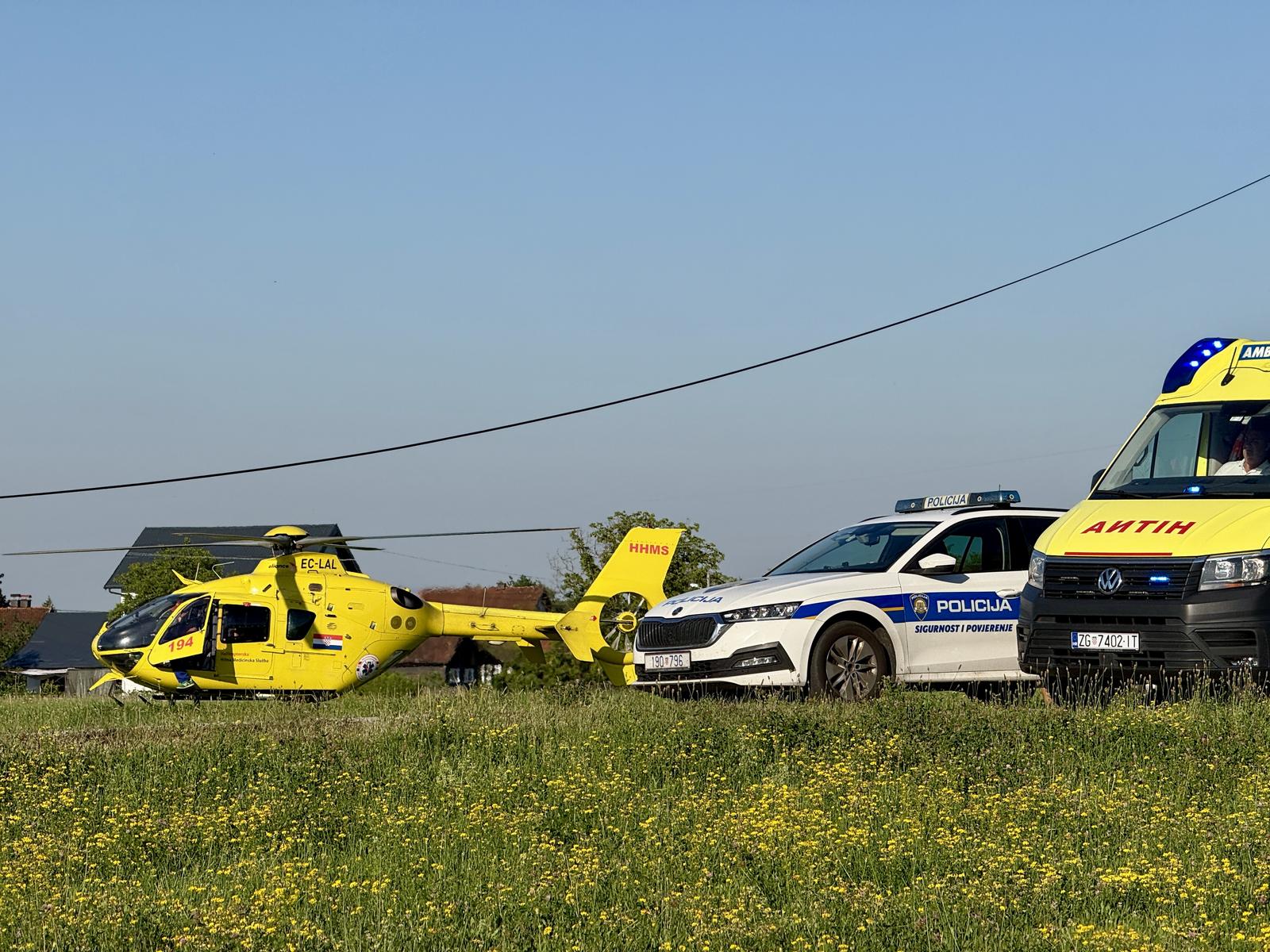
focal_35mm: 120
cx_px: 635
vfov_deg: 12.3
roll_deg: +0.5
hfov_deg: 16.4
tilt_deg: +2.7
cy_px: 476
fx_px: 4403
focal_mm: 15.66
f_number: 2.8
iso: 50
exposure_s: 1/2146
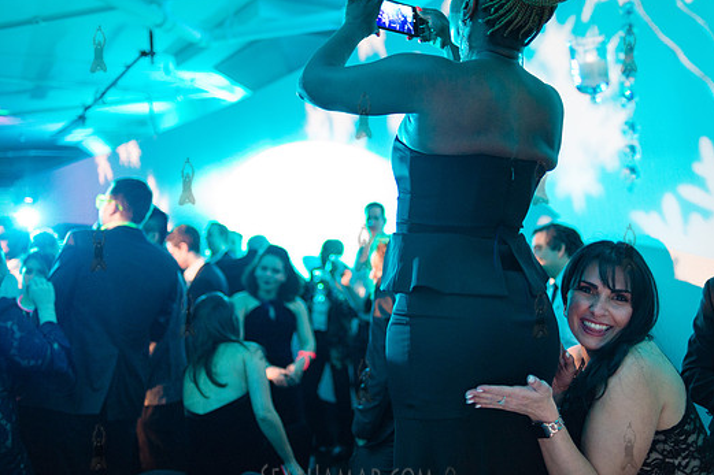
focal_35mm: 39
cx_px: 363
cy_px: 247
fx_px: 773
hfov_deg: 49.6
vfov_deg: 34.2
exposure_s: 1/160
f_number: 2
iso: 3200
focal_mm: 35
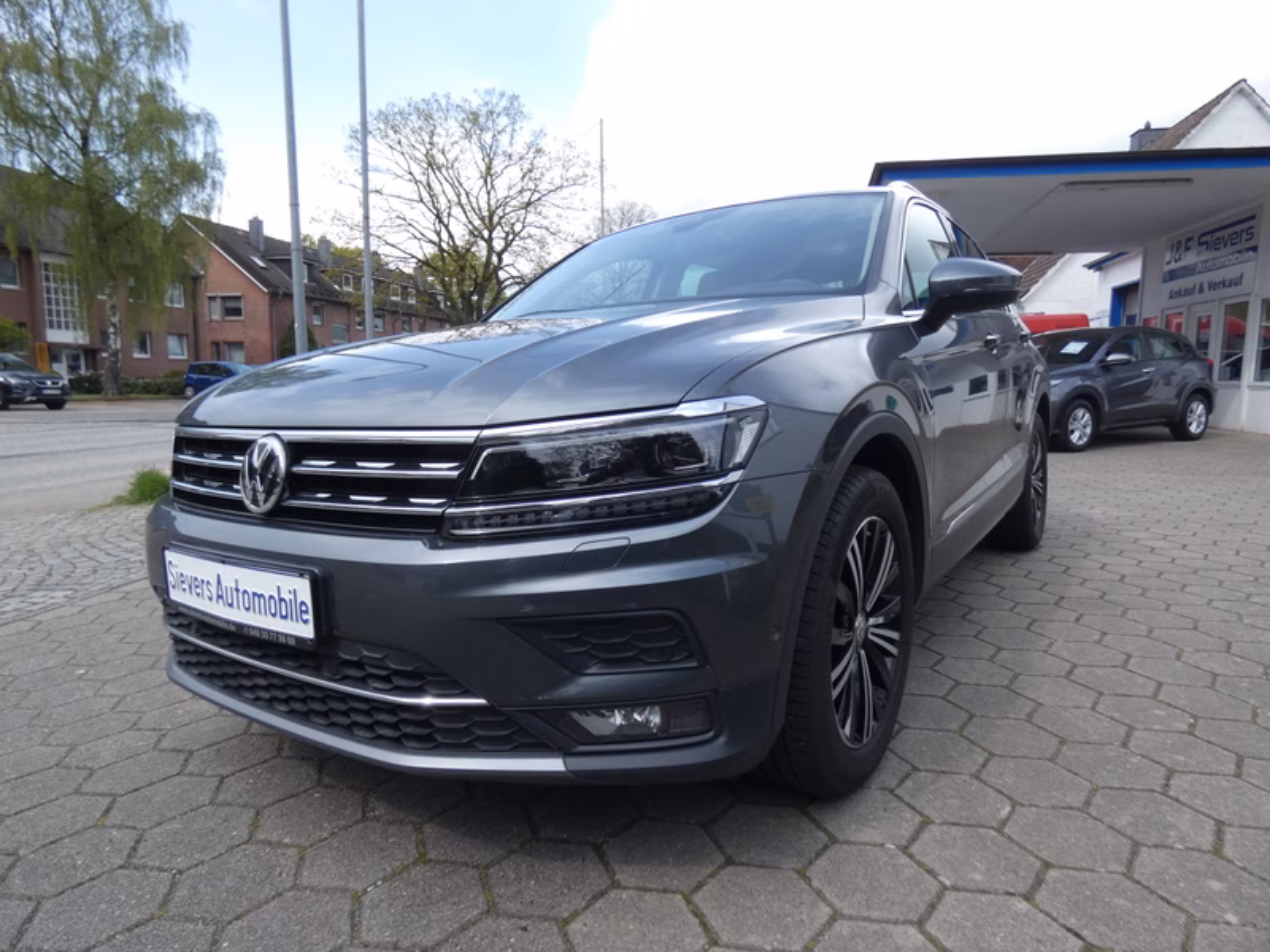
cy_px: 476
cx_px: 635
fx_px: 734
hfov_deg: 81.7
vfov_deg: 66.0
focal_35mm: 20
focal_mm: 3.6
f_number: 2.8
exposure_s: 1/640
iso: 80
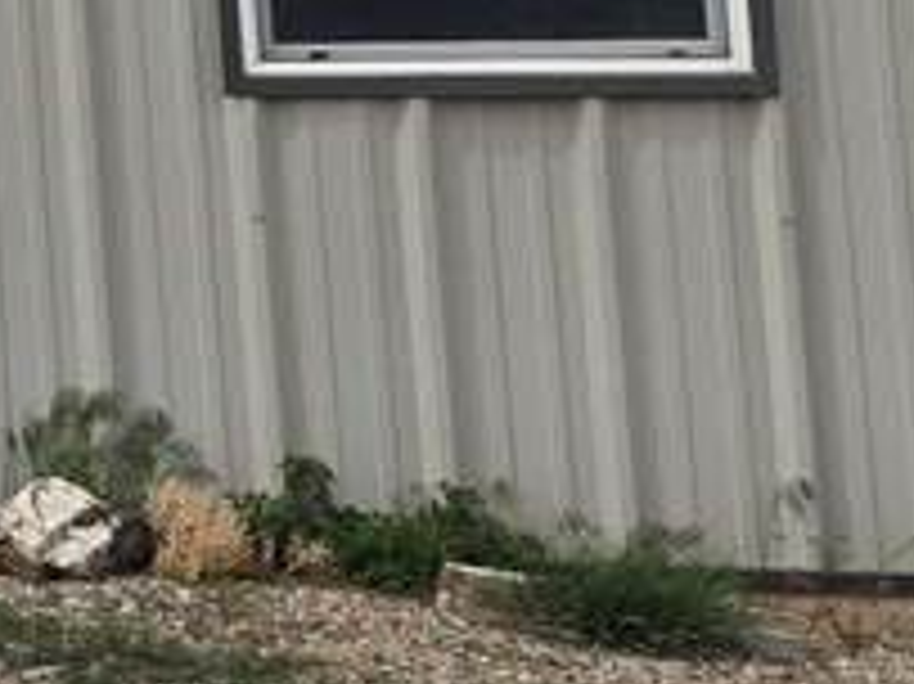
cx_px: -1715
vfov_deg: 9.8
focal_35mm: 145
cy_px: -436
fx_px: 3826
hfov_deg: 10.3
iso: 40
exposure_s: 1/2921
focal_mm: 5.4
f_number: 1.8
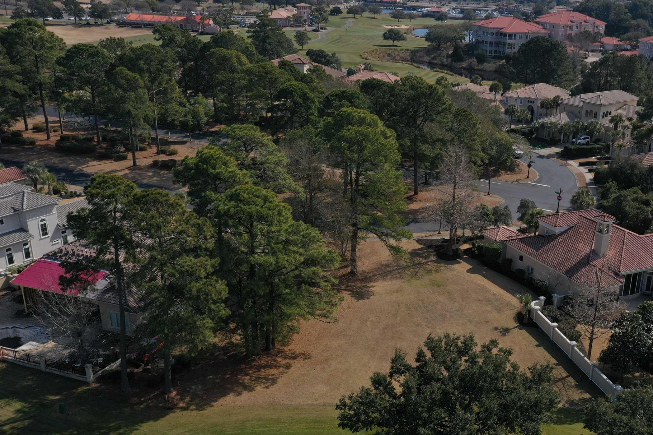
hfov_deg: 46.7
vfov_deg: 32.3
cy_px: 304
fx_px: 744
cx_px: 431
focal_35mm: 41
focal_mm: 10.26
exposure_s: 1/120
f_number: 7.1
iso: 100
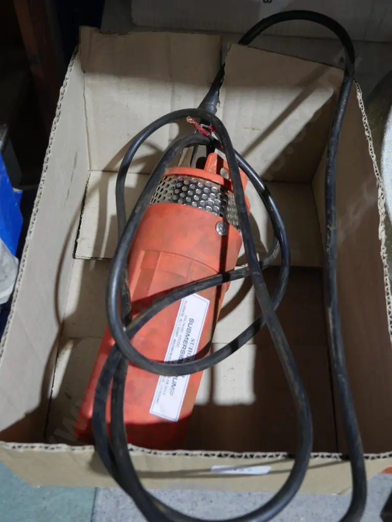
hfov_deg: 37.7
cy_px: 261
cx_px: 196
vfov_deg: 49.0
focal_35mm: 38
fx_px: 574
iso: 800
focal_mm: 19
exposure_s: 1/60
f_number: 4.1
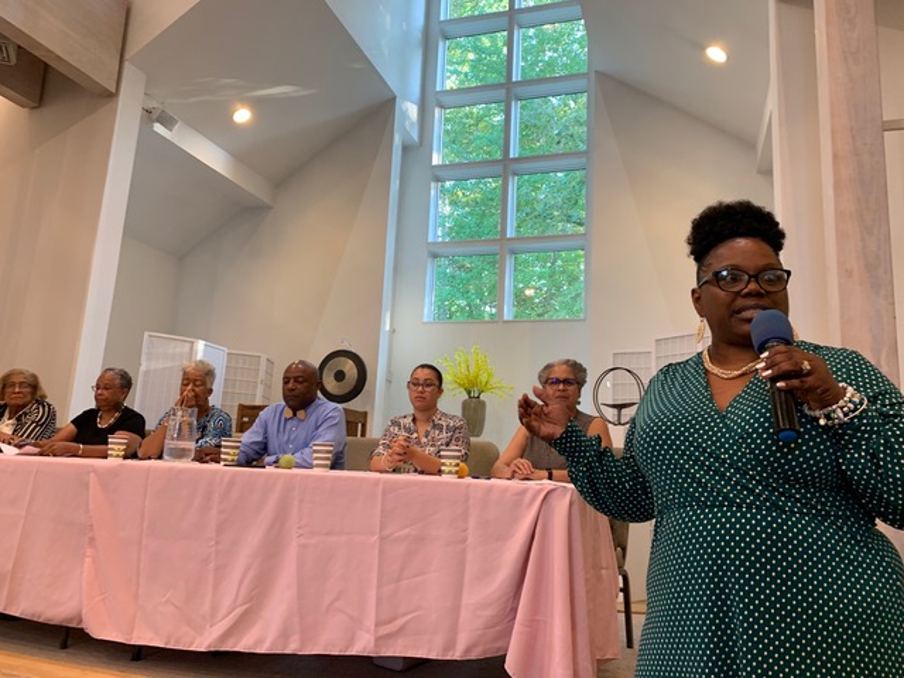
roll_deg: -2.5
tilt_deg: +11.8
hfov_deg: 67.3
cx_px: 452
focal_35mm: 26
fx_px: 679
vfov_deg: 53.1
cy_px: 339
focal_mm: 4.25
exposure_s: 1/60
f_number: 1.8
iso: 125
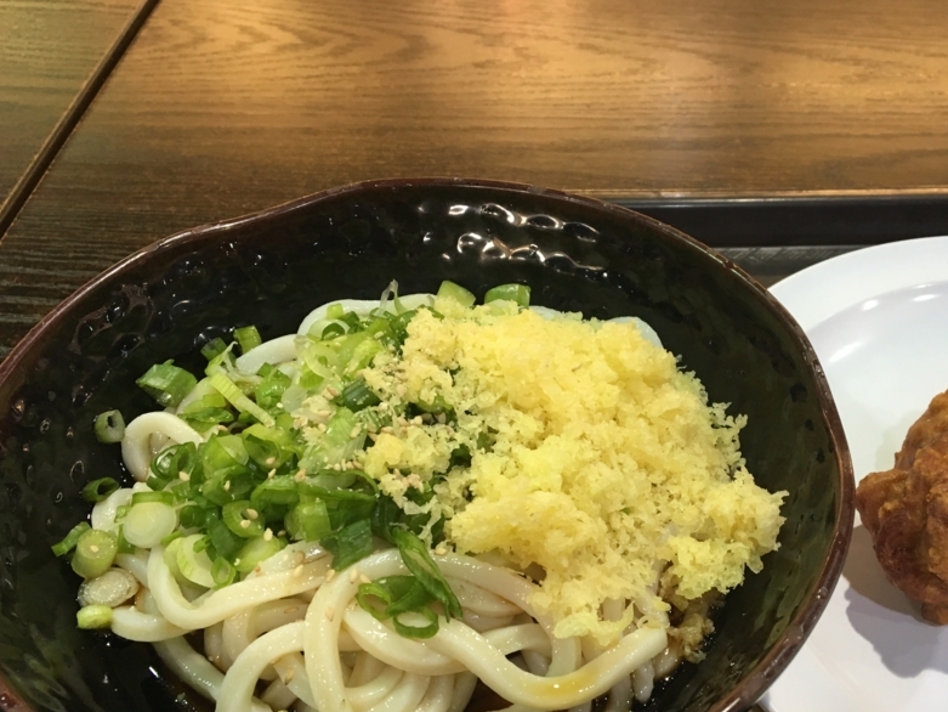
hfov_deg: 48.7
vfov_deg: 37.5
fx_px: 1041
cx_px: 567
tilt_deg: -48.5
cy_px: 450
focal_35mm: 38
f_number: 2.2
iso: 100
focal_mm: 4.15
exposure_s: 1/30
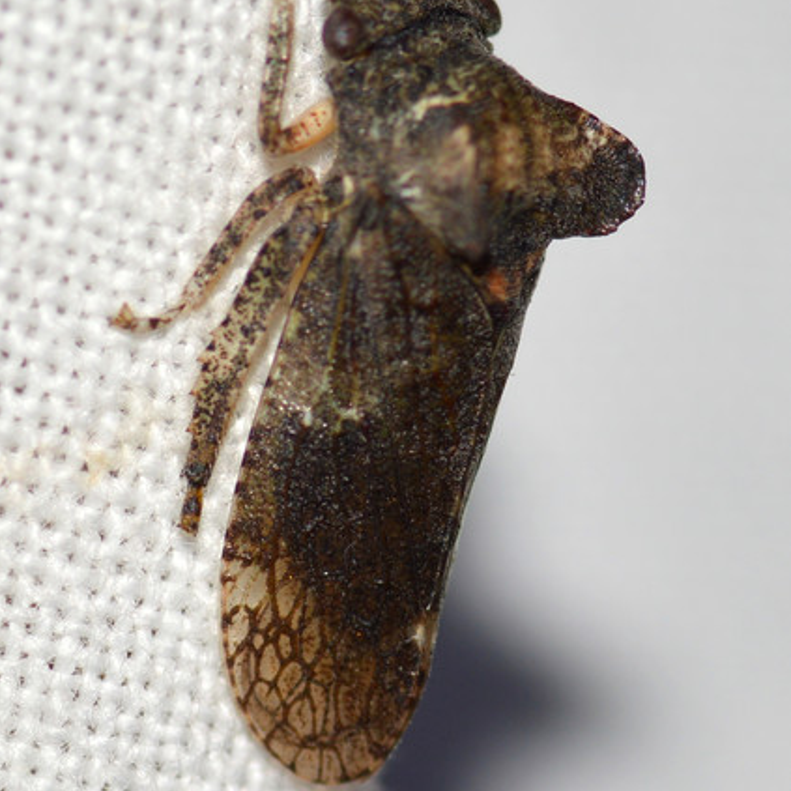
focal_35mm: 193
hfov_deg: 9.1
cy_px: 357
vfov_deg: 9.1
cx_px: 395
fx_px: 4990
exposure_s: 1/200
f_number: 13
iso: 100
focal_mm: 100
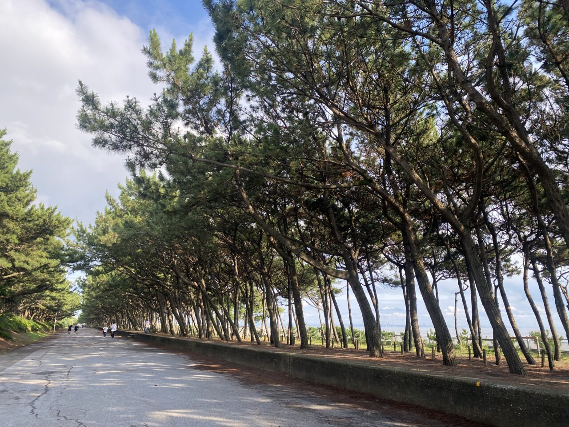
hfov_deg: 67.3
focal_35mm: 26
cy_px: 214
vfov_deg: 53.1
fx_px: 427
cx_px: 284
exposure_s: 1/579
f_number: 1.8
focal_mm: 4.25
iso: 32
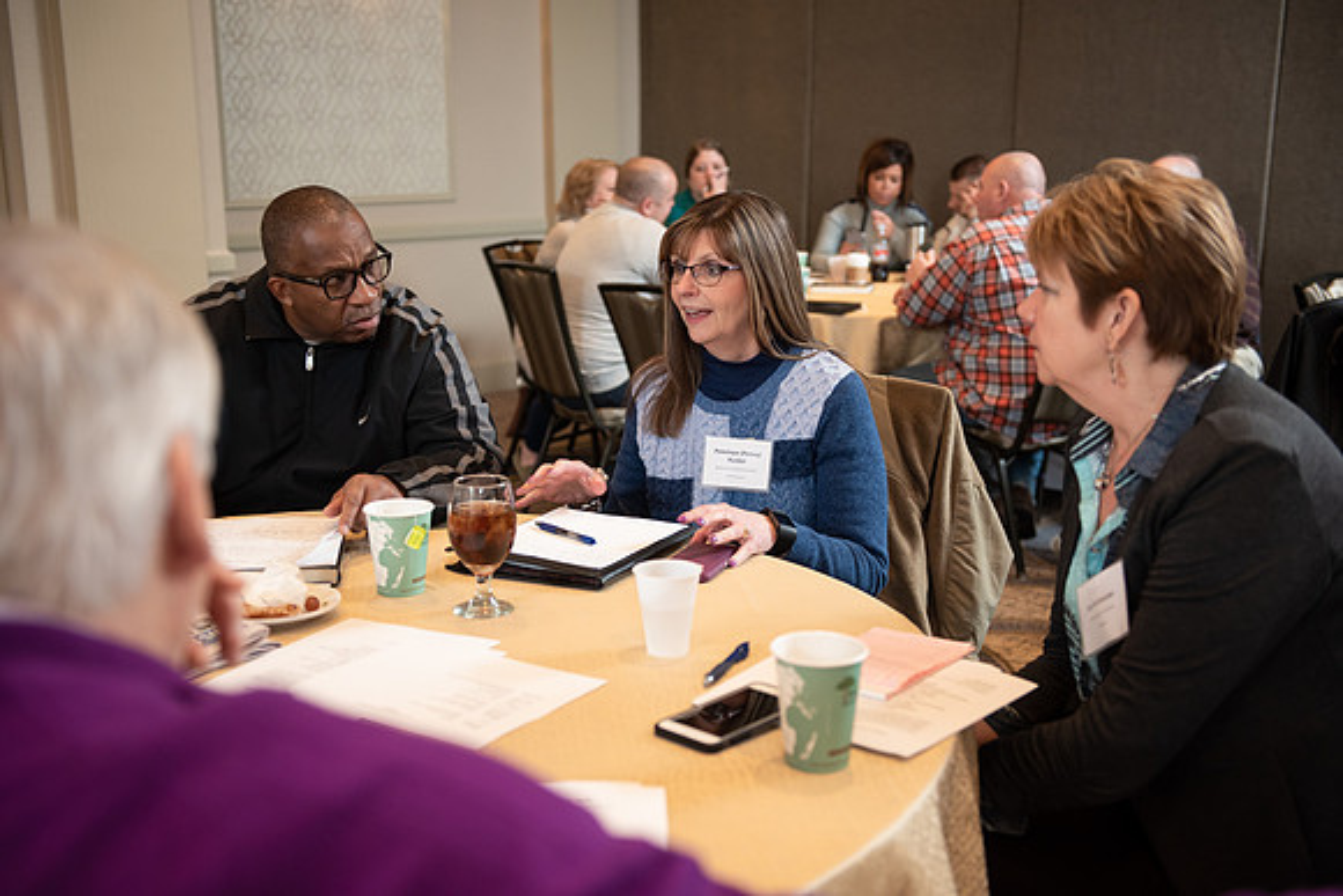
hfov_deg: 46.4
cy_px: 448
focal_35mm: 42
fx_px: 1567
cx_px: 672
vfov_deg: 31.9
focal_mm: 42
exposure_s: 1/160
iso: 1250
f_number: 3.2
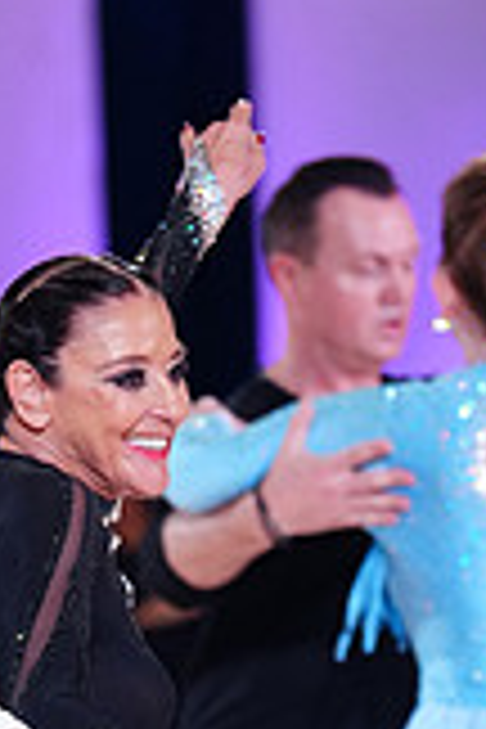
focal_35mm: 448
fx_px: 9071
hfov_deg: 3.1
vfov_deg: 4.6
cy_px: 994
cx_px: -160
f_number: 2.8
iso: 2000
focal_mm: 125
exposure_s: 1/400
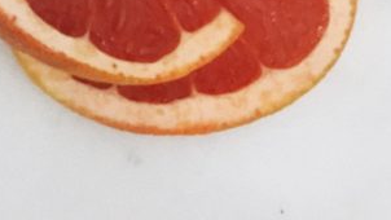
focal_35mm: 107
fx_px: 1110
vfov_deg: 10.2
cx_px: -175
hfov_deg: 18.1
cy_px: -267
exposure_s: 1/30
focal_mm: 4.15
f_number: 2.2
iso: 80
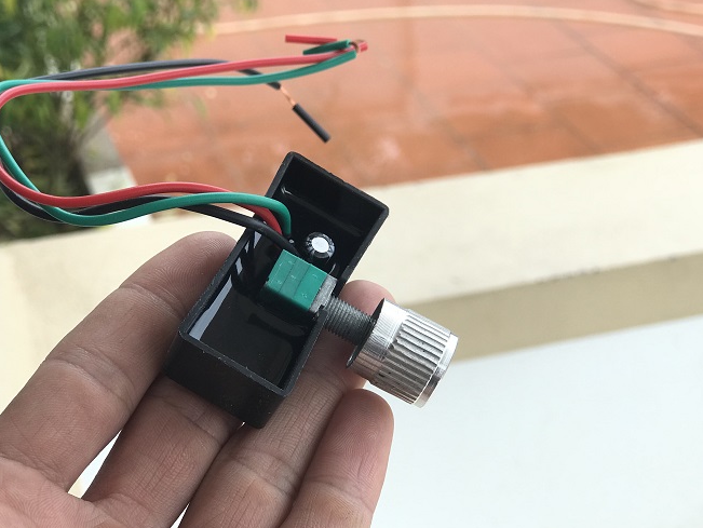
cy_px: 279
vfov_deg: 21.0
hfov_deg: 27.7
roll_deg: +1.8
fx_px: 1422
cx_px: 292
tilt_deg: -29.9
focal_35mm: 70
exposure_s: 1/104
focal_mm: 6.6
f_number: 2.8
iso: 20
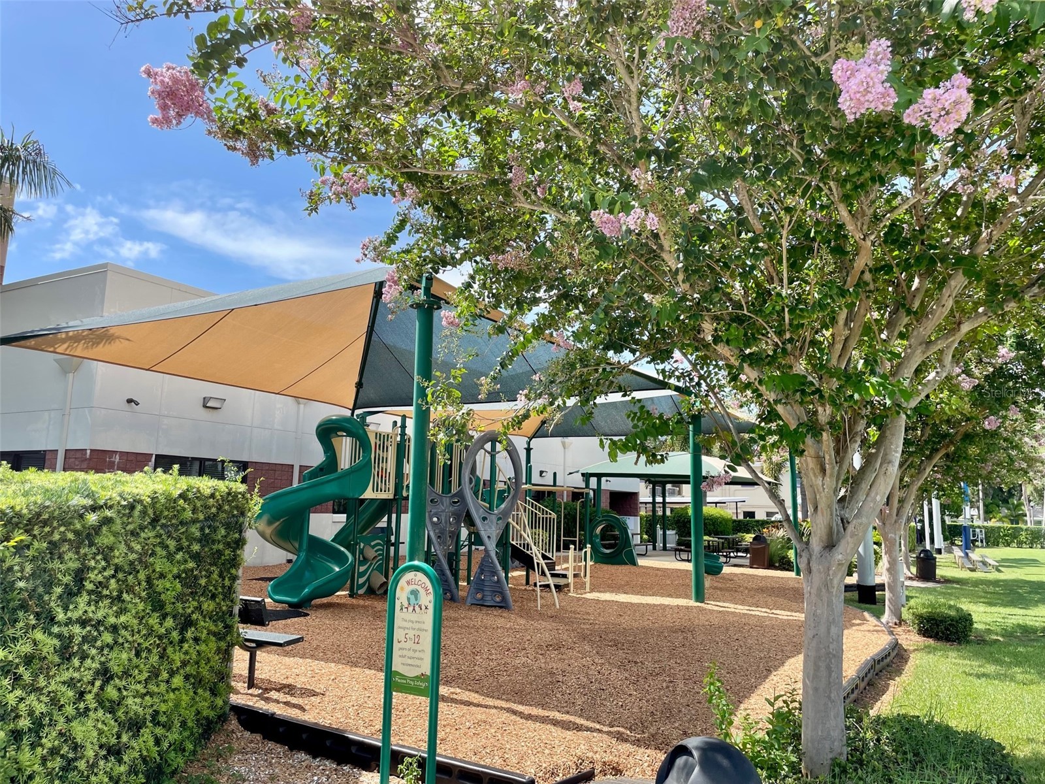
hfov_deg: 67.3
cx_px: 522
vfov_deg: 53.1
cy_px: 392
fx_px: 785
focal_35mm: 26
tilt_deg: +9.0
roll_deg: -0.7
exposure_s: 1/1511
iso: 32
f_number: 1.6
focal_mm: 4.2
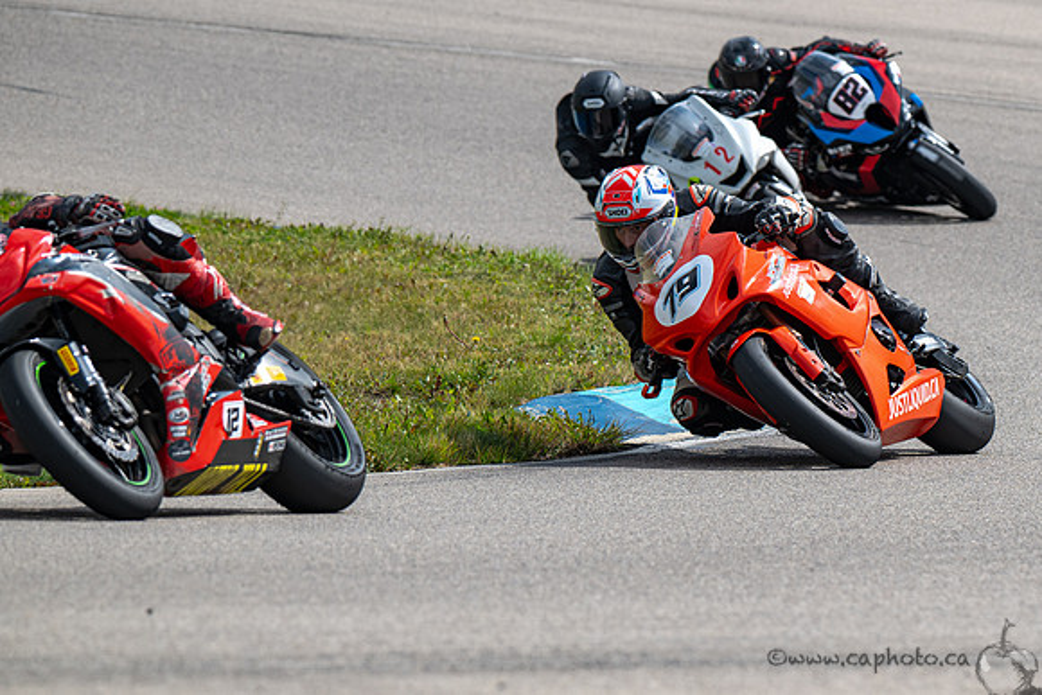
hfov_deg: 5.0
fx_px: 11917
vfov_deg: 3.3
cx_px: 766
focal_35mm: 412
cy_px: 354
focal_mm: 280
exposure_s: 1/1250
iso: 160
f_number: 6.3
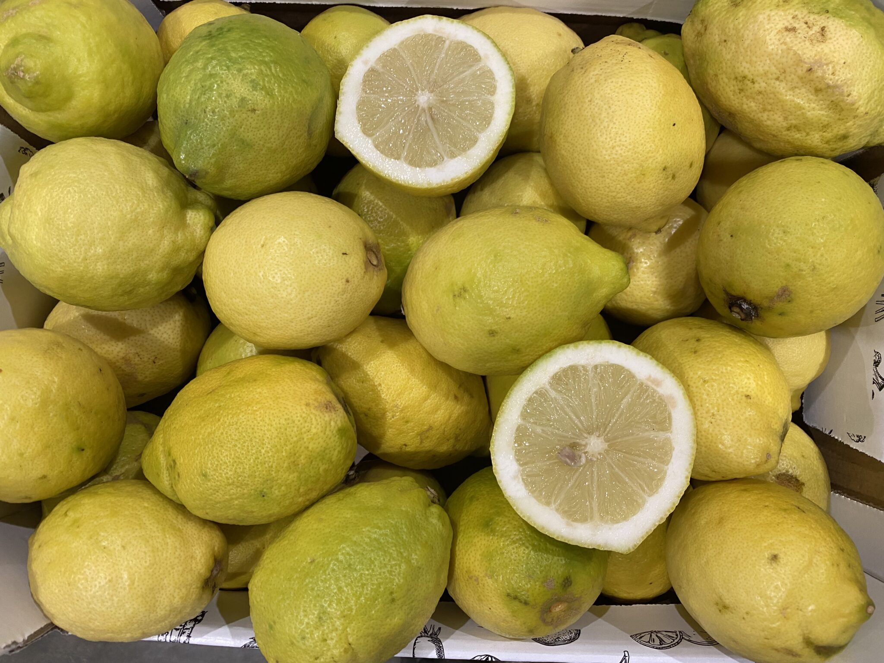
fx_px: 664
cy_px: 332
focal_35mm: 26
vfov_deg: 53.1
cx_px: 442
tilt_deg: -86.6
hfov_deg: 67.3
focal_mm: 4.25
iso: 125
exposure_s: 1/60
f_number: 1.8
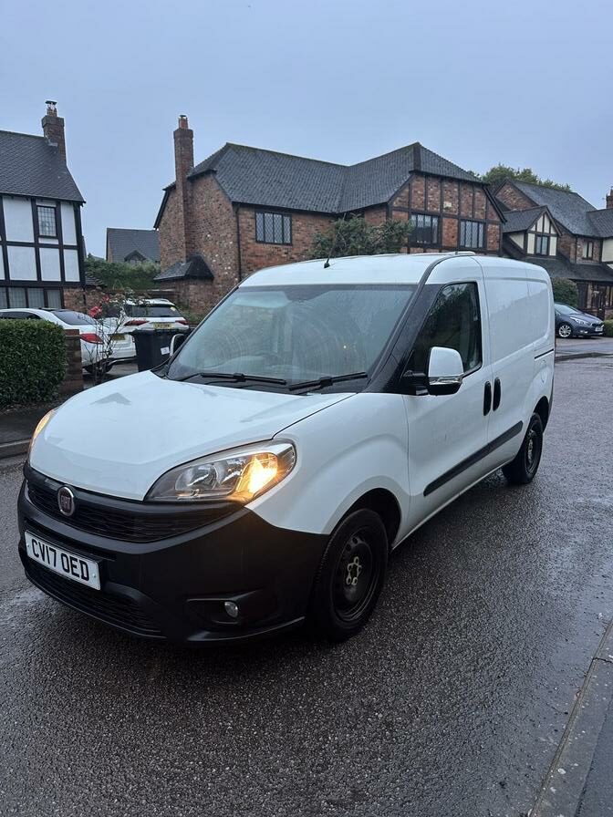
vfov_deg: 71.6
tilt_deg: -8.7
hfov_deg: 56.8
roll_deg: +1.0
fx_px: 567
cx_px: 306
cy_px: 408
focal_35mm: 24
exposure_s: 1/50
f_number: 1.78
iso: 125
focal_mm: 6.86
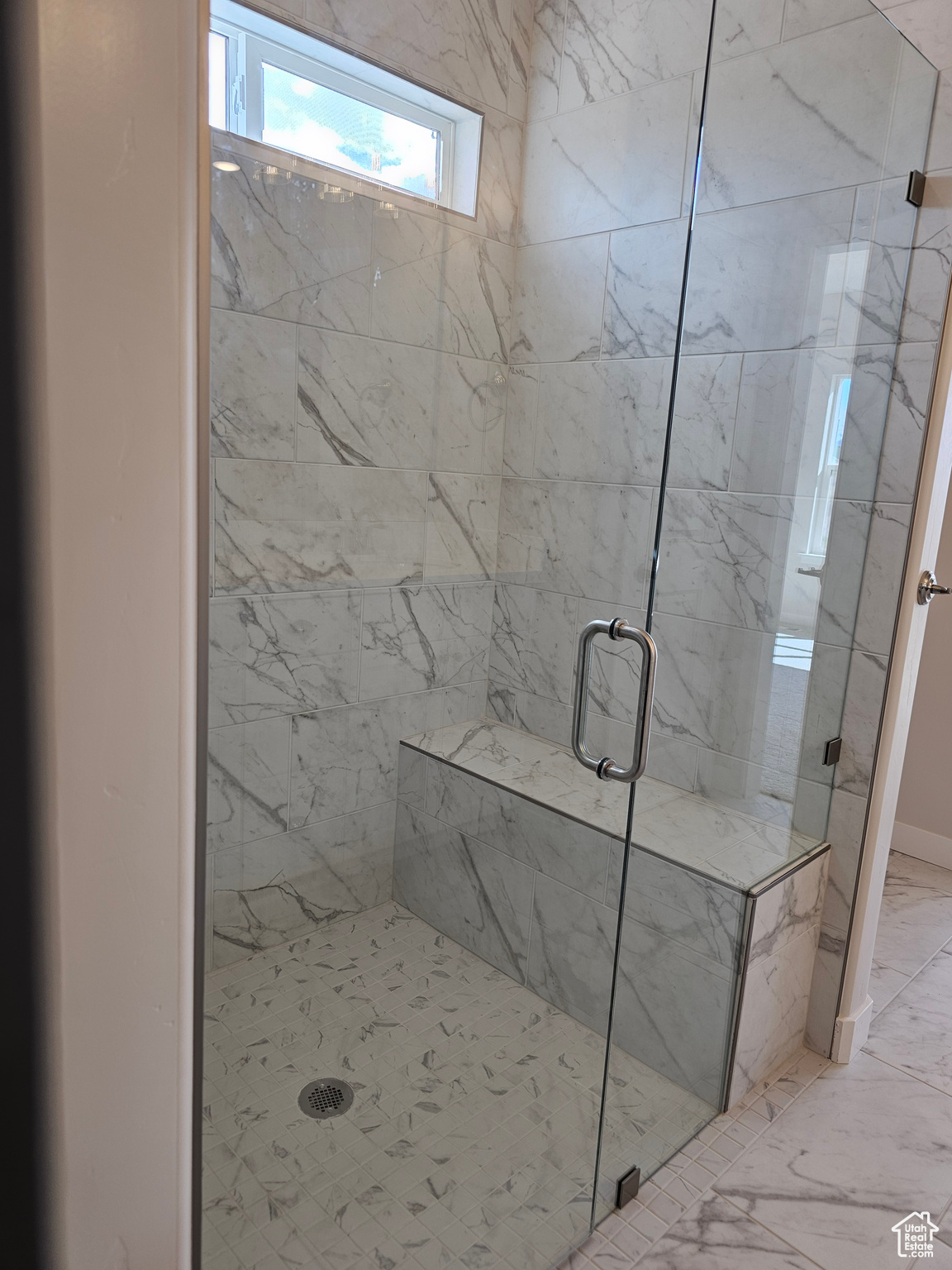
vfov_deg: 73.9
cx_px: 476
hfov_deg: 58.9
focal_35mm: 23
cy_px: 635
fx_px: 843
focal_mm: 6.3
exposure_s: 1/120
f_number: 1.7
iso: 40
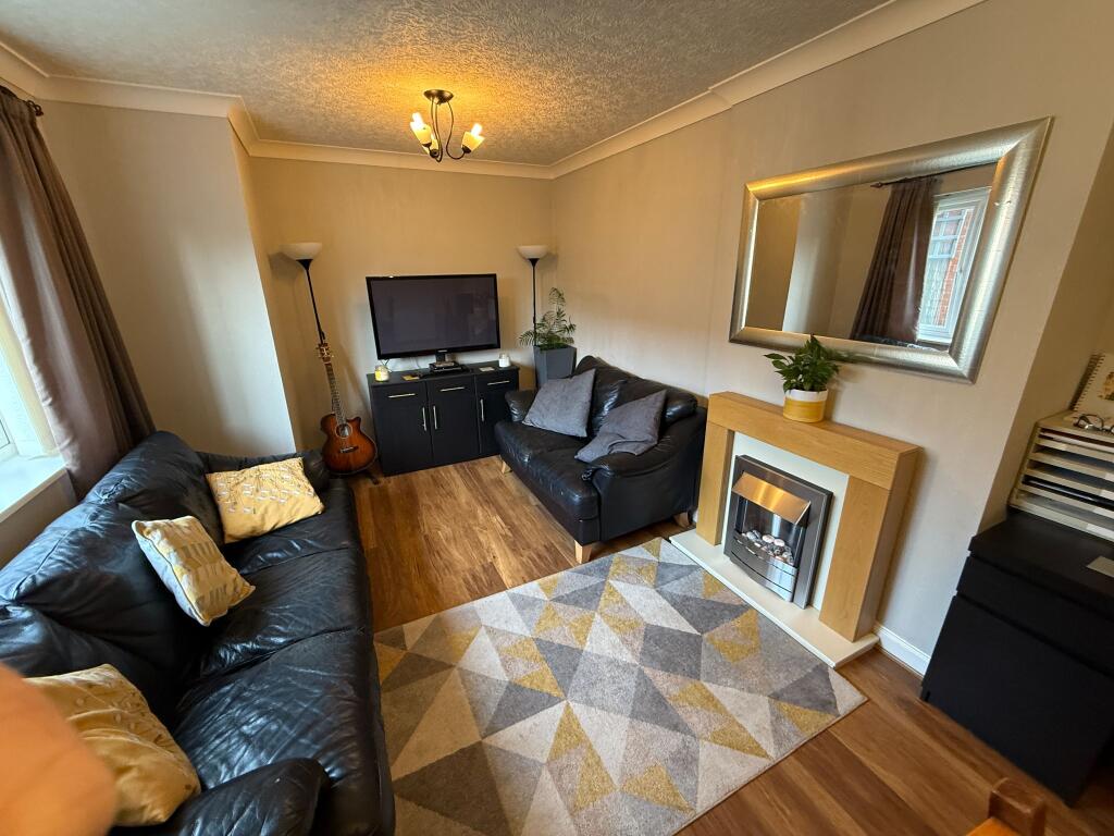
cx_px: 557
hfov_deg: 102.1
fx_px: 451
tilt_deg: -18.2
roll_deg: +0.9
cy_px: 418
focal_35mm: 14
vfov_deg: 85.7
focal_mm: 2.22
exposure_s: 1/50
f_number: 2.2
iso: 320
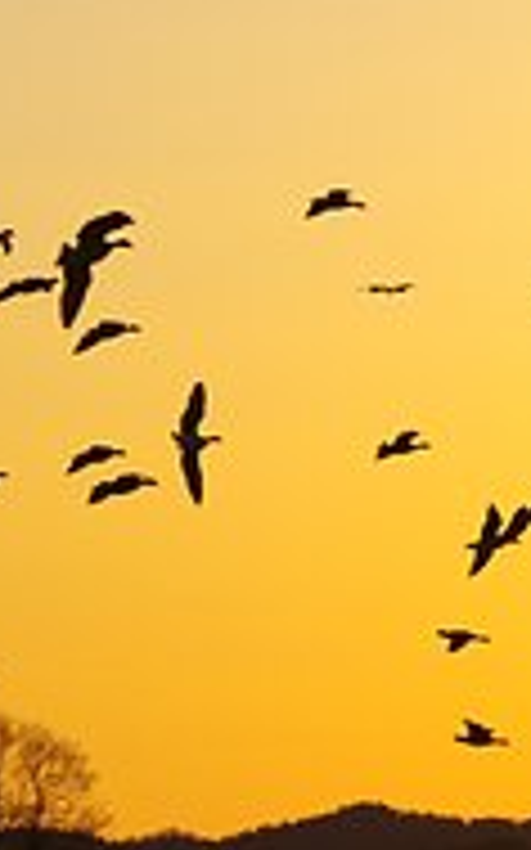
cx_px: 526
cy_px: 443
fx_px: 11771
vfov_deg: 4.1
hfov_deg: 2.6
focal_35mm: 508
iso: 200
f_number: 9
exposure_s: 1/320
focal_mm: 123
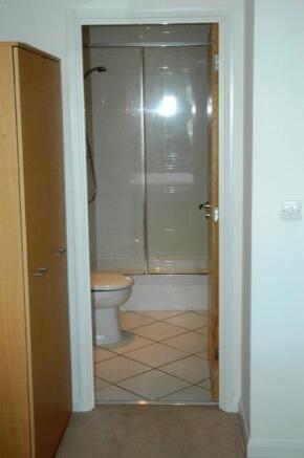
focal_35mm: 52
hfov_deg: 25.7
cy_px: 229
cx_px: 152
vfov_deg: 37.9
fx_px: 667
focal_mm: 35
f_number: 4.2
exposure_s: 1/60
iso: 400
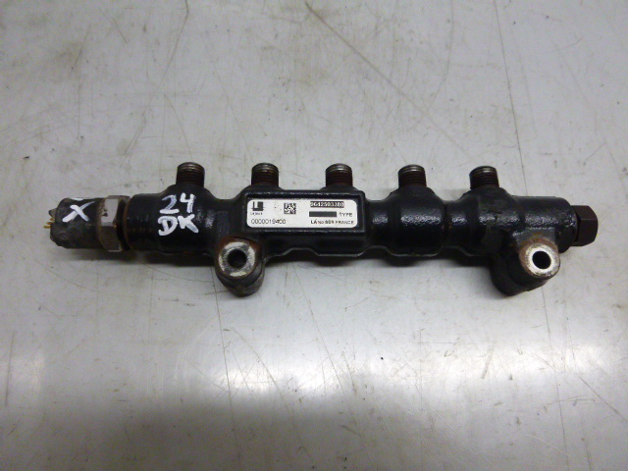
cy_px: 236
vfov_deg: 54.9
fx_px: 454
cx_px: 314
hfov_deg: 69.4
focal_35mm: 25
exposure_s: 1/40
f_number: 3.9
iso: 400
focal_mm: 4.5
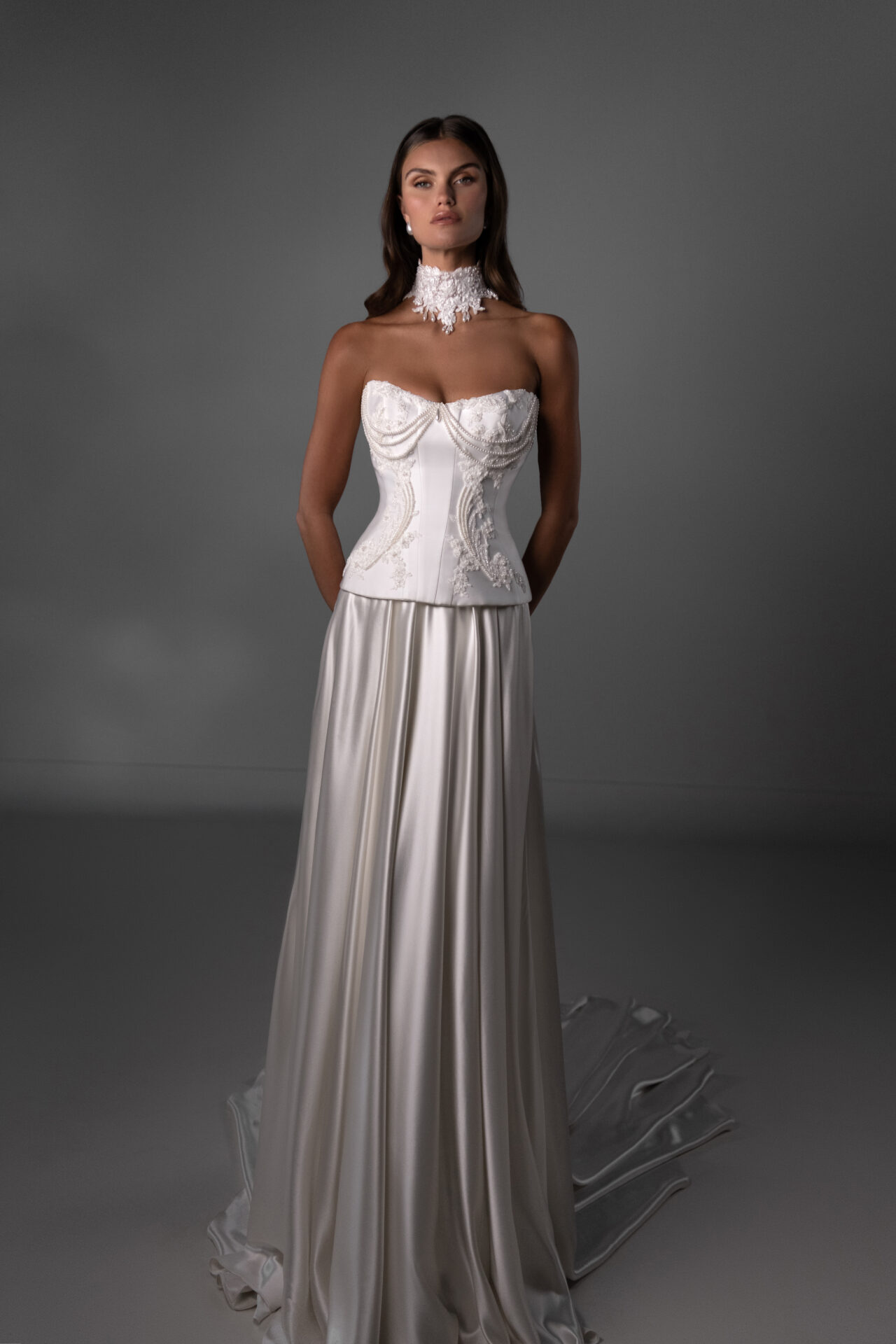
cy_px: 672
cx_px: 448
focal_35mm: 48
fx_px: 1792
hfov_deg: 28.1
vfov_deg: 41.1
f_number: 2.8
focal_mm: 48
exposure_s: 1/3200
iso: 800
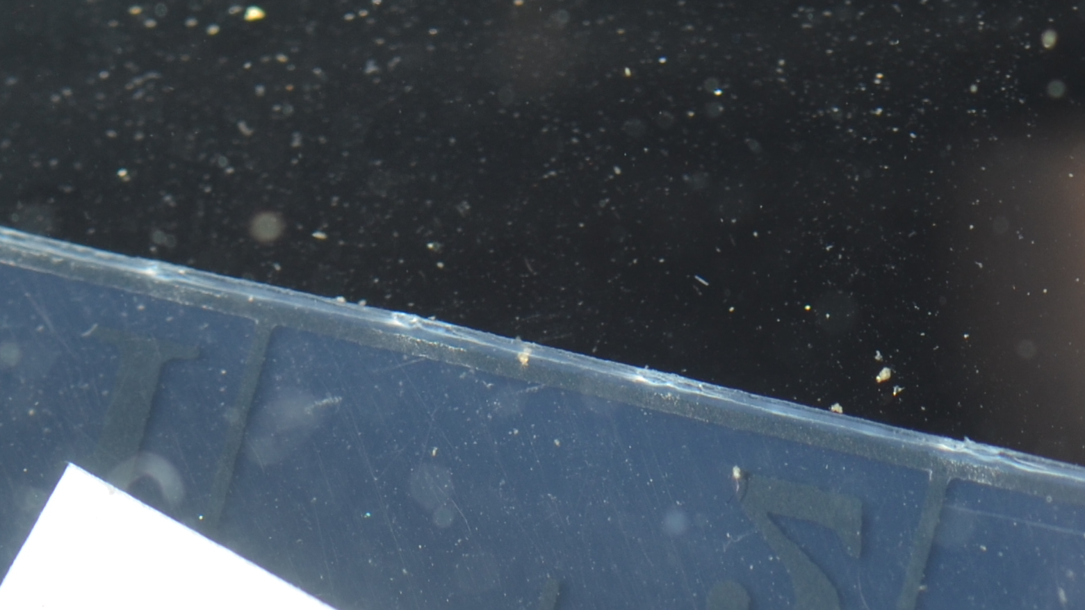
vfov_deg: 4.1
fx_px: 8545
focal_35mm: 297
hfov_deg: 7.2
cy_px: 552
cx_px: -37
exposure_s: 1/250
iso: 125
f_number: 9
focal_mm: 60
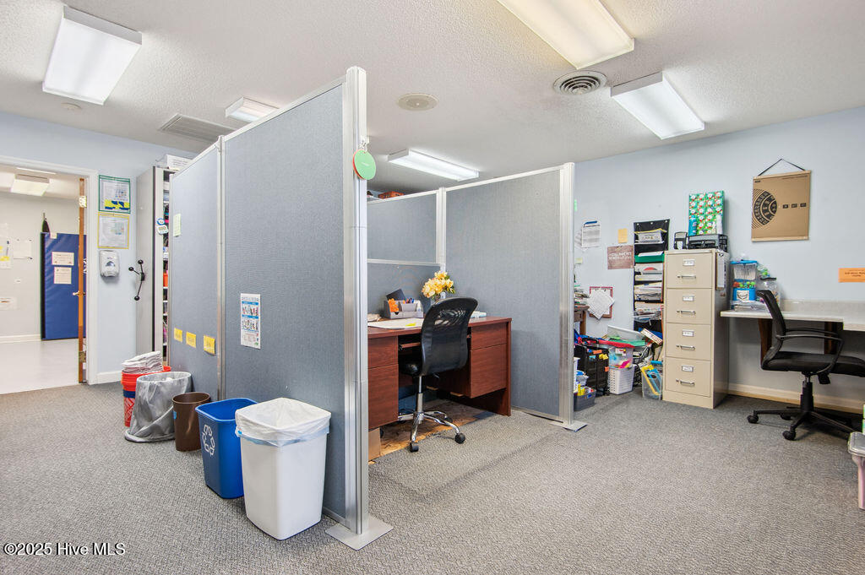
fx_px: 408
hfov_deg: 93.3
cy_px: 288
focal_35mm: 17
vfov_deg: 70.3
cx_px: 432
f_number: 8
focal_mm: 17
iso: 800
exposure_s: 1/30
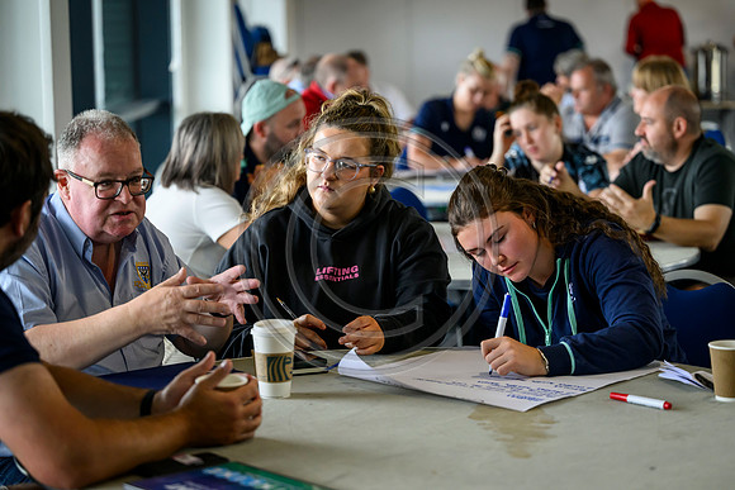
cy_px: 245
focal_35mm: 90
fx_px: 1838
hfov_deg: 22.6
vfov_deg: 15.2
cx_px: 368
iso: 2500
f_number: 2.8
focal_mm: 90
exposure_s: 1/800
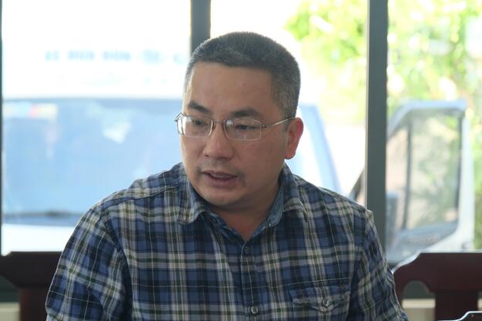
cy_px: 181
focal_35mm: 129
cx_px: 241
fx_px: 1727
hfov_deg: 15.9
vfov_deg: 10.6
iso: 1000
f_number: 4
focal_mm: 67.5
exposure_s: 1/200
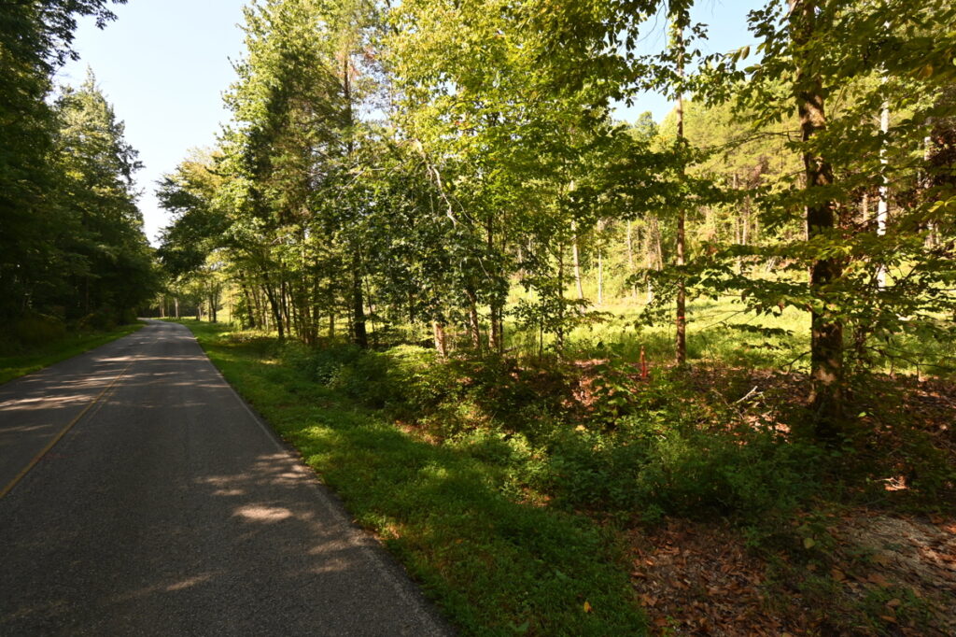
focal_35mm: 17
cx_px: 478
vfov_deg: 70.4
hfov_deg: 93.3
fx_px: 451
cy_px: 318
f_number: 5
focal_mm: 11.5
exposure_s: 1/250
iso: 200
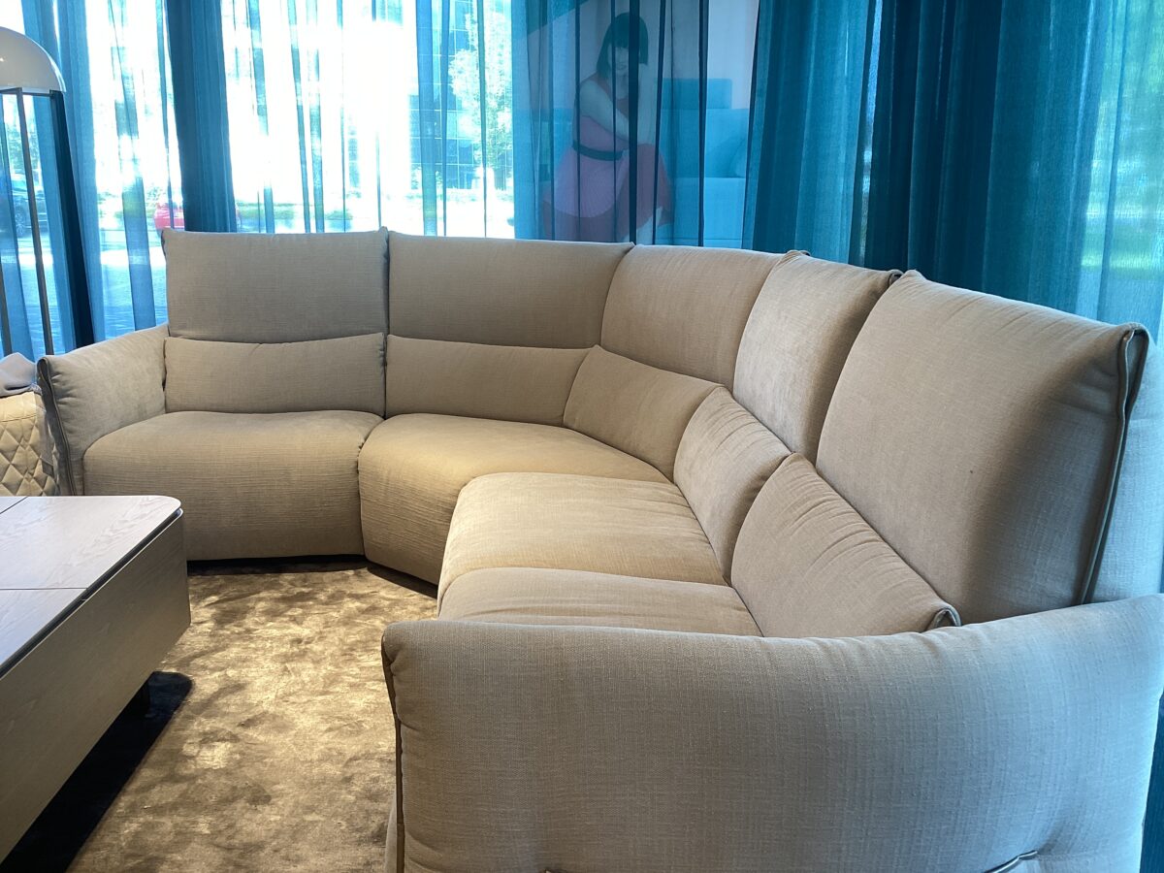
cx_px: 582
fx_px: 1042
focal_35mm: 31
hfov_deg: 58.4
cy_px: 436
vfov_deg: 45.4
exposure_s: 1/60
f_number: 2.4
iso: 50
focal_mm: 3.3
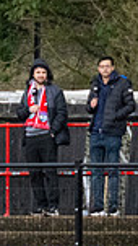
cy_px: 2
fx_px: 5773
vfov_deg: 2.4
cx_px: 401
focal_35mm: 888
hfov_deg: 1.4
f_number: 4
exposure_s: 1/2000
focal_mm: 100
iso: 2000
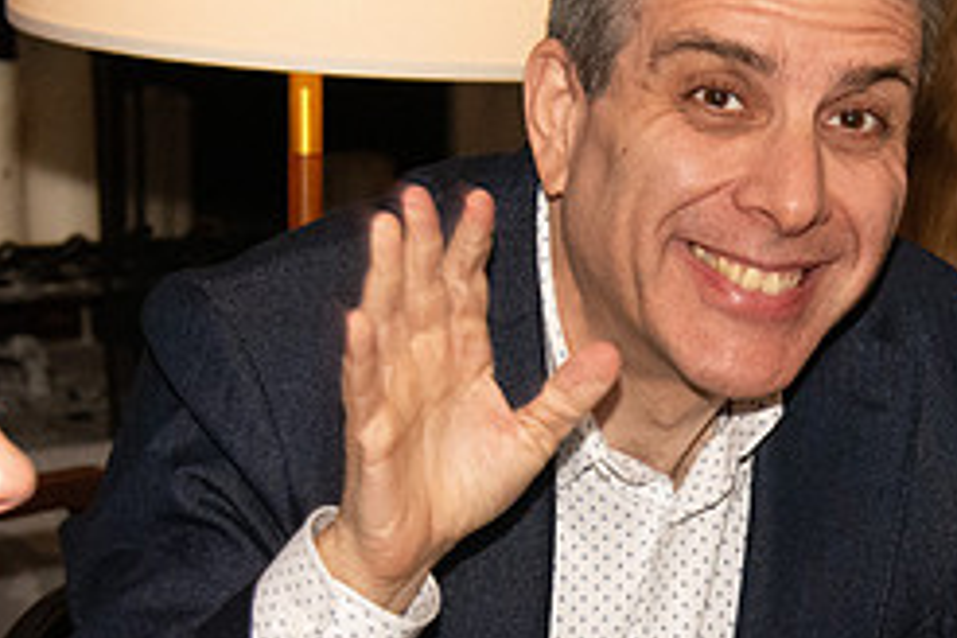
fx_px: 7336
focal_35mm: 276
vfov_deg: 5.0
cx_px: 681
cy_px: 403
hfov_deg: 7.5
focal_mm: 78
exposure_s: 1/160
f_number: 10
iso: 5000
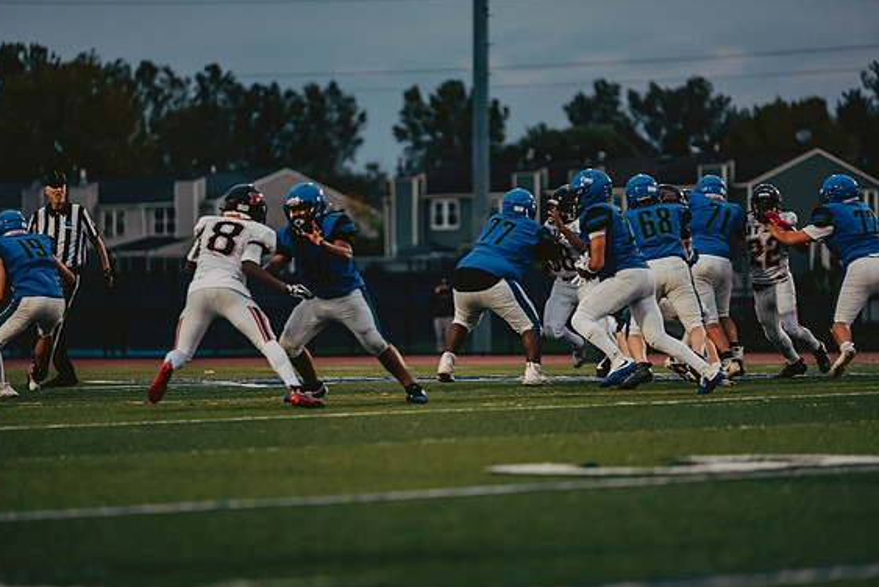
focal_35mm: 206
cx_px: 432
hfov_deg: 10.0
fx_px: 5032
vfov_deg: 6.7
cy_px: 297
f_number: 2.8
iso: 2000
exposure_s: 1/1250
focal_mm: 200
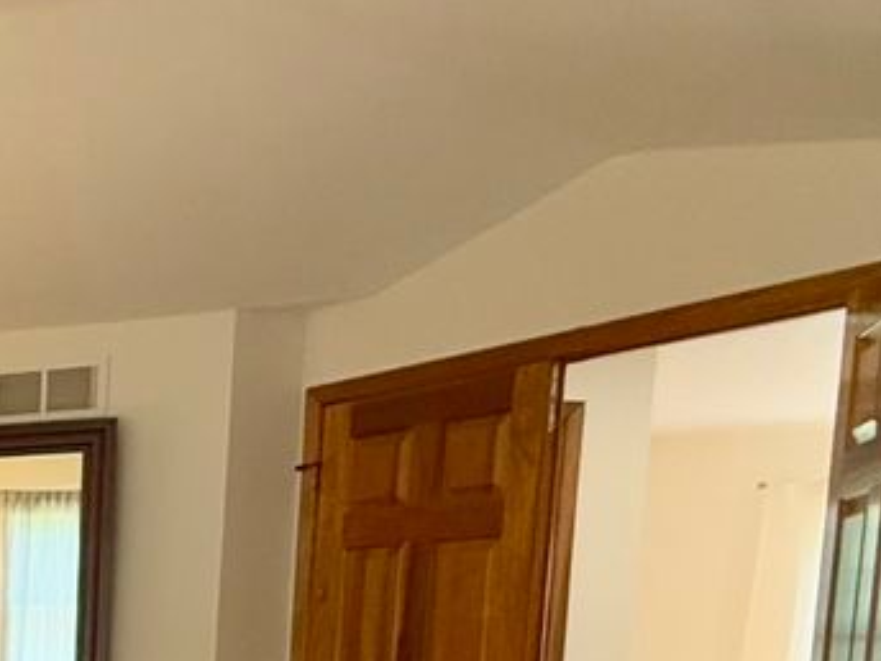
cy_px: 842
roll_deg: -0.4
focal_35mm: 61
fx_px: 1552
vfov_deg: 21.8
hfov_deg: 24.3
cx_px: -461
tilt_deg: -6.5
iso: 400
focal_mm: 2.22
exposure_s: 1/60
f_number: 2.2
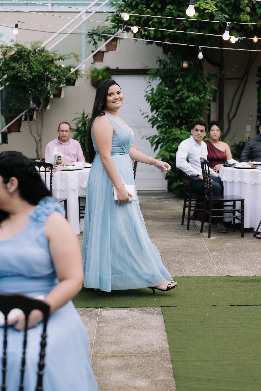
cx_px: 130
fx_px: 794
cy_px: 196
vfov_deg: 27.7
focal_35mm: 73
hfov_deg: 18.7
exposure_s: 1/250
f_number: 2.8
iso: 250
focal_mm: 70
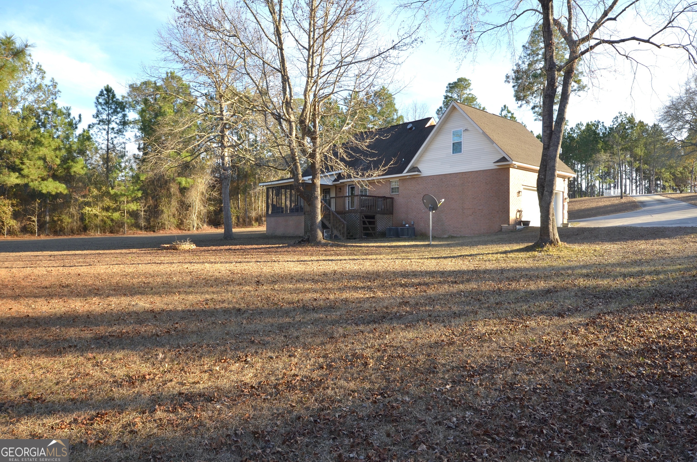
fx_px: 493
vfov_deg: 50.2
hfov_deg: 70.5
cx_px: 348
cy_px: 231
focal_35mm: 26
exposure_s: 1/125
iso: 200
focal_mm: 17
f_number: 9
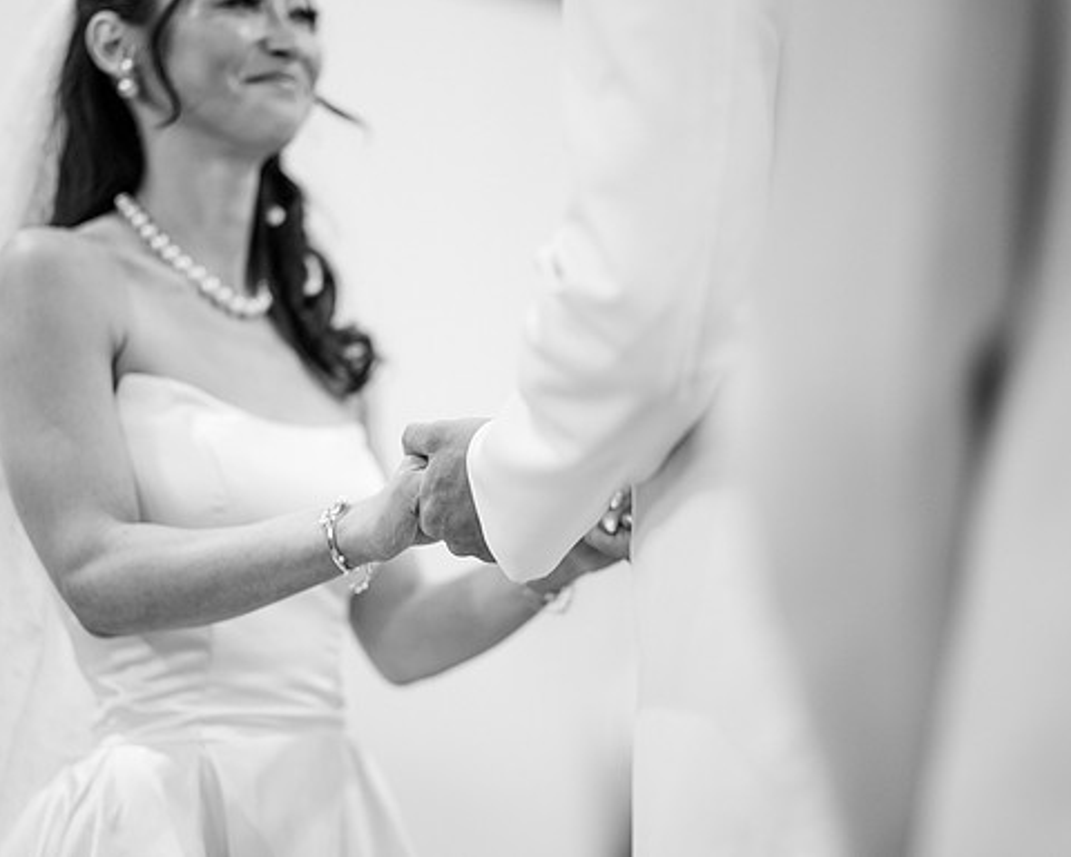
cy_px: 427
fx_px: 3772
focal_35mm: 119
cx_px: 460
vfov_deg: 13.0
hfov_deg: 16.2
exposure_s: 1/125
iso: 800
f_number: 1.4
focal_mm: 105
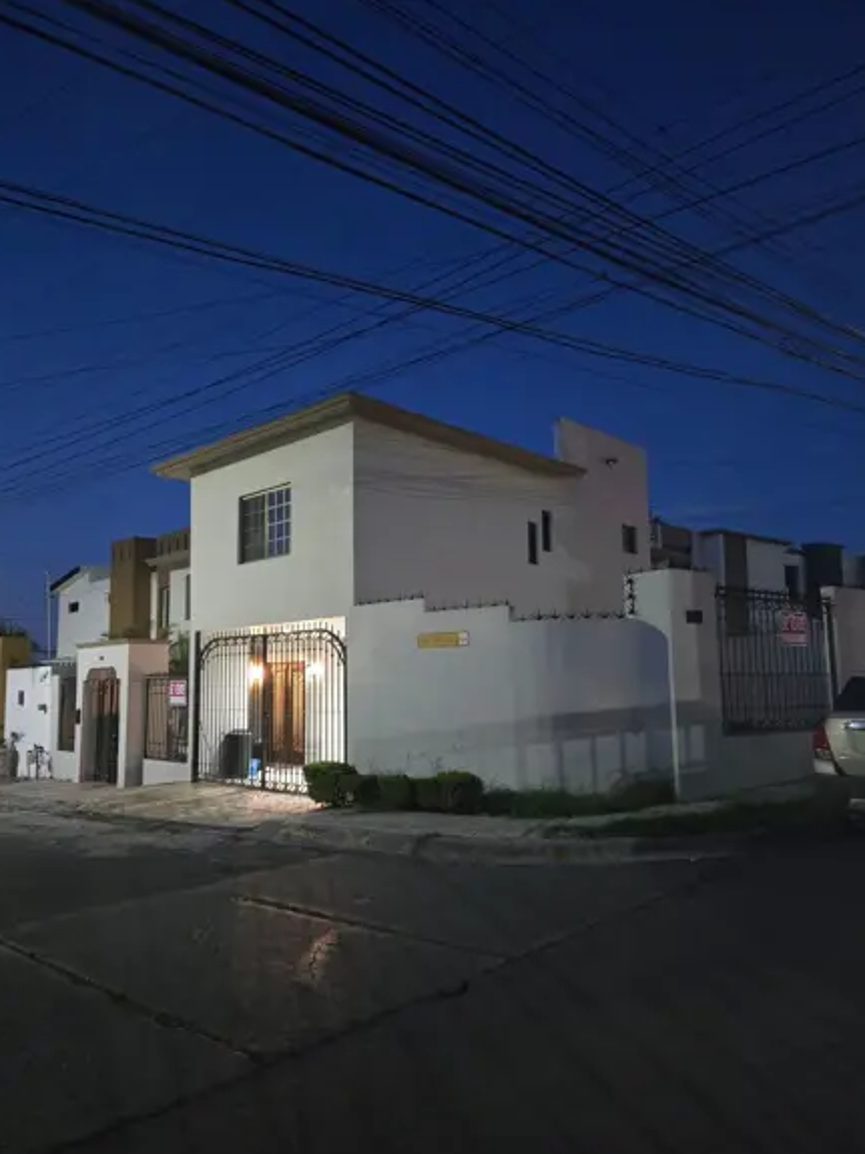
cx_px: 423
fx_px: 800
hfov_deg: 56.8
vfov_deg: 71.6
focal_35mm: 24
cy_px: 598
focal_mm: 5.4
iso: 1250
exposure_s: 1/30
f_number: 1.8
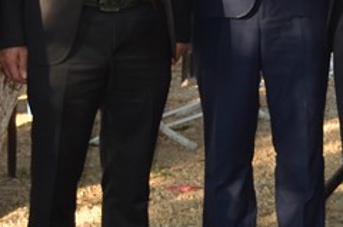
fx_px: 1702
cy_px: -64
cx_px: 390
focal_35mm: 179
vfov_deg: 7.6
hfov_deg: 11.3
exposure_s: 1/125
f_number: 4.2
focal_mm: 26
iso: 250
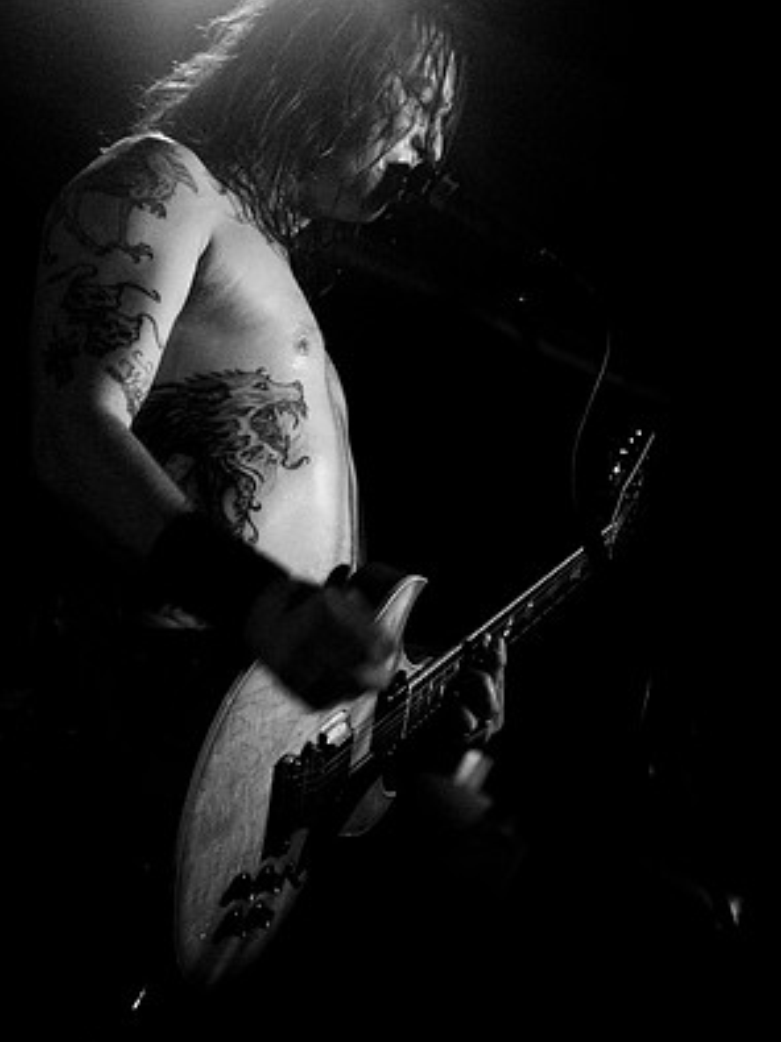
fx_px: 3461
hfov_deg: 12.9
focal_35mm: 115
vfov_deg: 17.1
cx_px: 389
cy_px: 480
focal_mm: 70
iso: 800
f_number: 2.8
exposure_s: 1/60
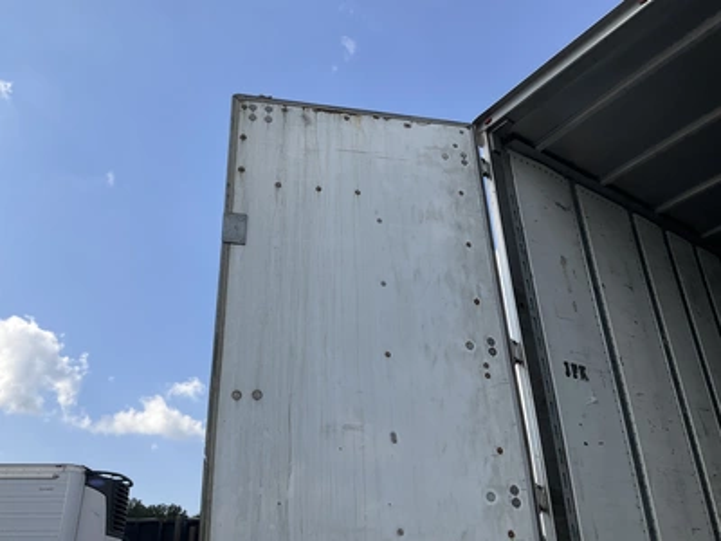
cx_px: 360
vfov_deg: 48.2
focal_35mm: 29
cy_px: 270
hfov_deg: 61.7
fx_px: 604
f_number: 1.8
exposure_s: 1/1534
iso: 25
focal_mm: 3
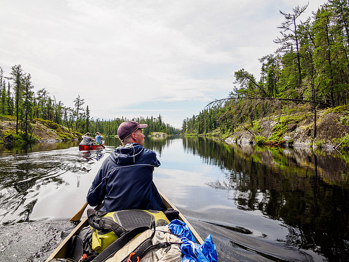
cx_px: 174
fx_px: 242
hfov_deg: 71.6
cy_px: 131
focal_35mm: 24
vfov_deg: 56.8
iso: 200
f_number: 8
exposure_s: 1/200
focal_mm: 12
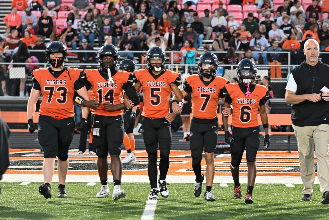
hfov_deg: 13.6
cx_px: 164
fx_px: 1385
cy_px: 110
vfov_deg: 9.1
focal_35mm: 152
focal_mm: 101
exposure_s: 1/160
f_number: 2.8
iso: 1400
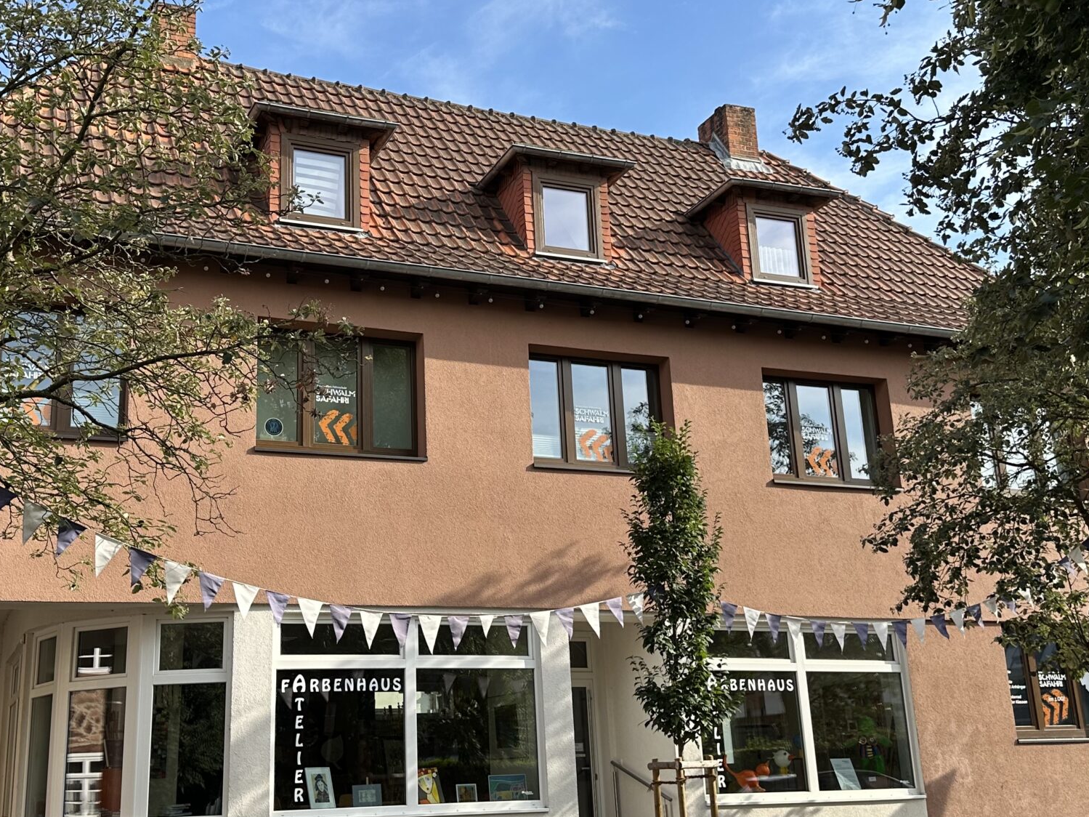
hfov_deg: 45.6
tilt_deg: +16.6
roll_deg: +1.8
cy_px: 383
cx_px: 458
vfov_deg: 35.1
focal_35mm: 41
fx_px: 1290
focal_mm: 6.86
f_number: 1.78
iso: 80
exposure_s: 1/1639
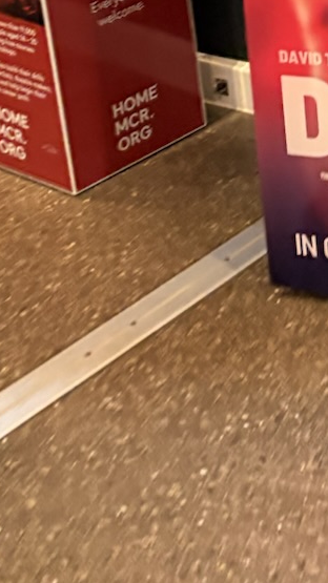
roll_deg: +1.6
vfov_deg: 19.5
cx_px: 609
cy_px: -152
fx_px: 1578
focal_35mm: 102
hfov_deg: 11.0
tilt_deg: -15.7
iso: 200
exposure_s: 1/60
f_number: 1.6
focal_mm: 5.96
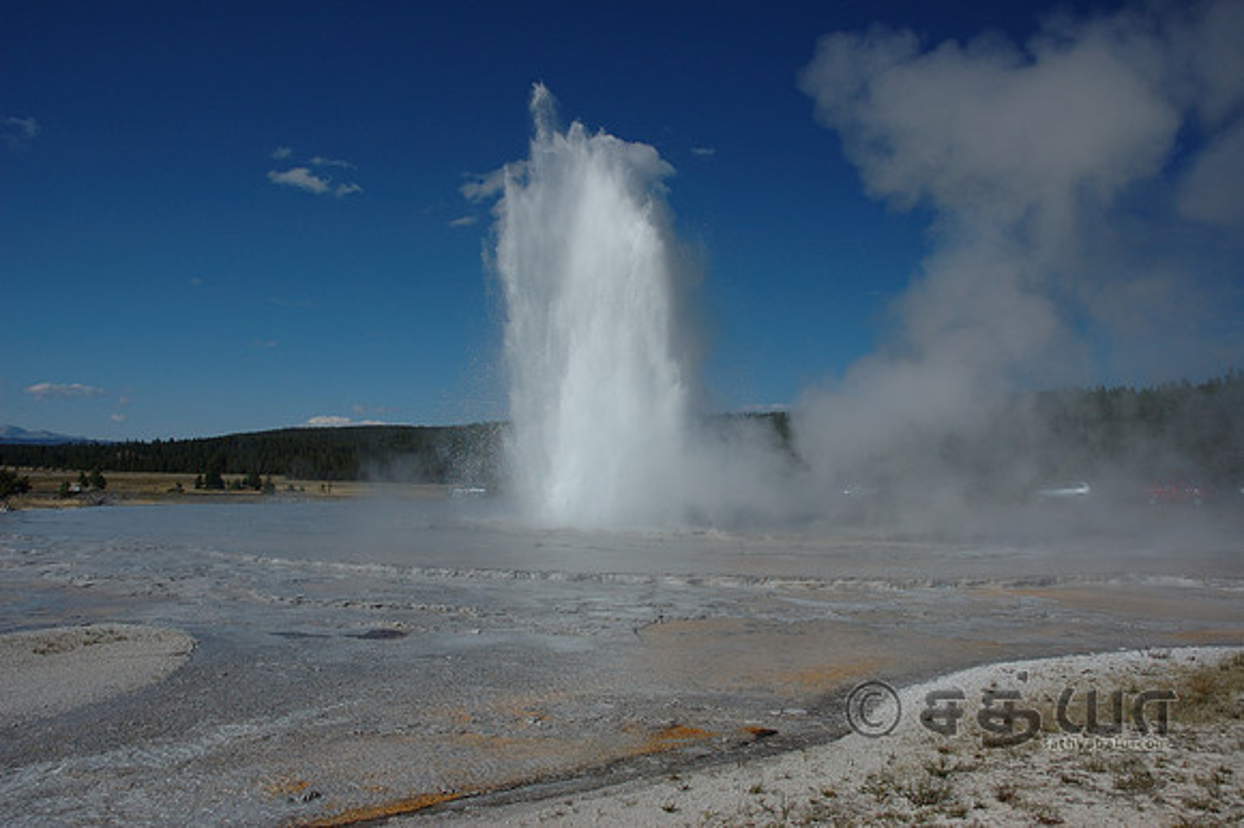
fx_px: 932
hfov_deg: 67.4
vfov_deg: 47.9
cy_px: 414
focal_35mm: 27
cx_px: 622
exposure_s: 1/320
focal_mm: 18
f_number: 9
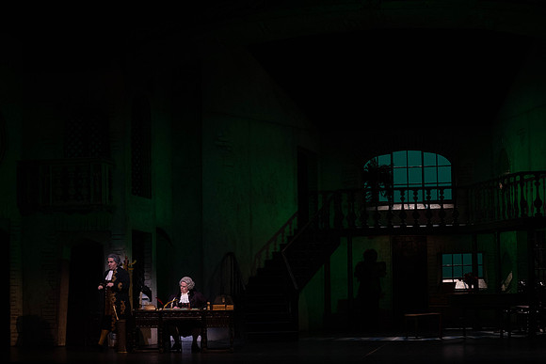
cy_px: 182
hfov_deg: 28.8
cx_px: 273
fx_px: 1062
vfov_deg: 19.5
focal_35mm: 70
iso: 3200
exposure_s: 1/250
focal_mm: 70
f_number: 9
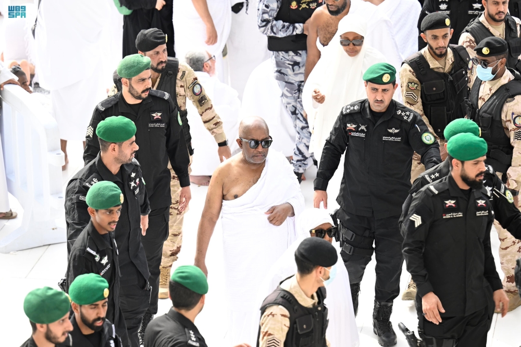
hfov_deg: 11.0
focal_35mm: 187
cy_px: 174
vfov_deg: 7.3
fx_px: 2705
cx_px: 260
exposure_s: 1/200
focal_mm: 125
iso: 80
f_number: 3.2
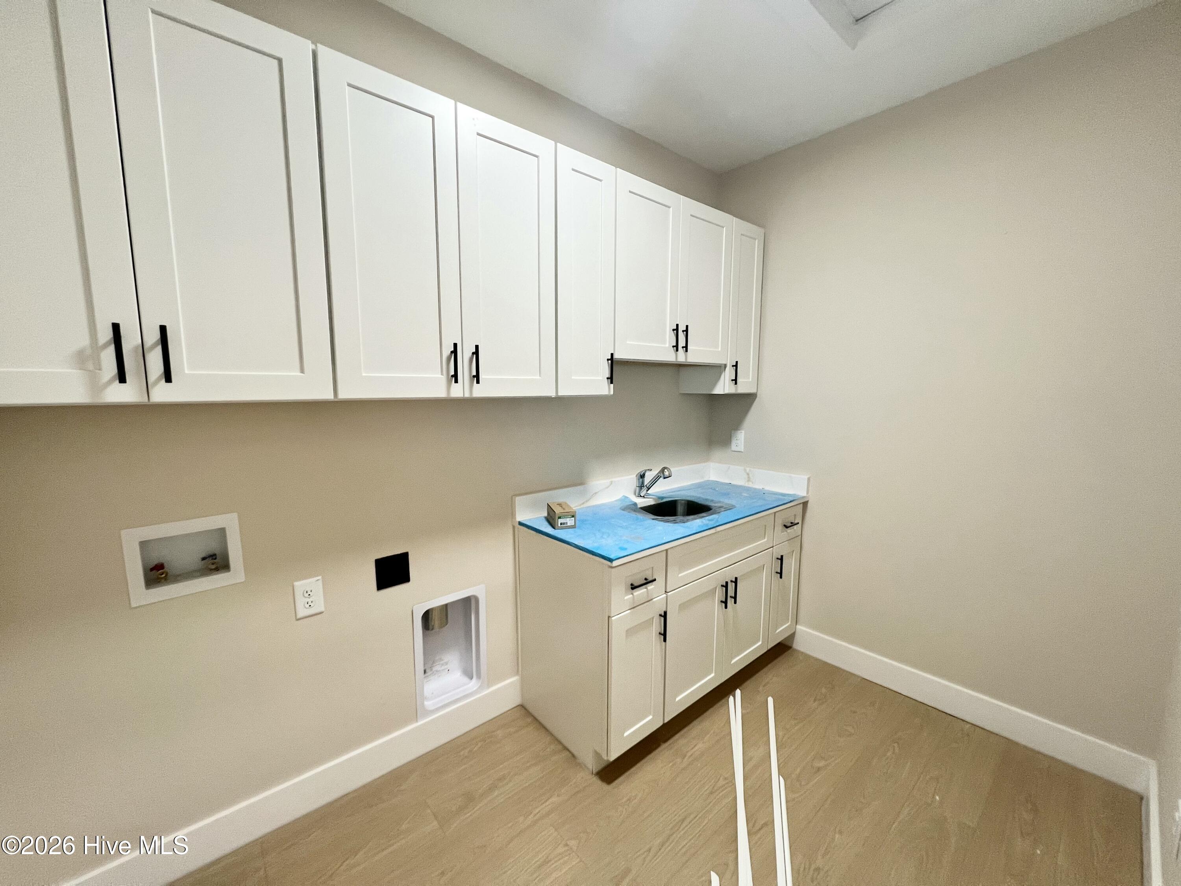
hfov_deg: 106.2
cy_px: 443
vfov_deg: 89.9
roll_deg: +0.2
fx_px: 444
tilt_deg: -7.6
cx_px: 590
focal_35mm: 13
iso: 200
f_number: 1.8
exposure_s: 1/120
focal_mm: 1.57
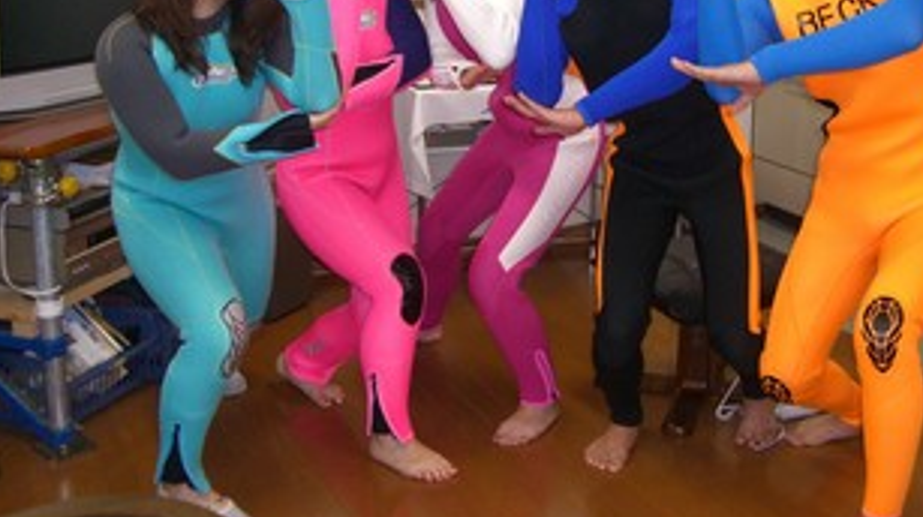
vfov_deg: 21.8
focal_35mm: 54
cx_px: 541
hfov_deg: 38.4
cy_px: 93
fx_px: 1320
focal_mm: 7.9
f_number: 2.8
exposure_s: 1/60
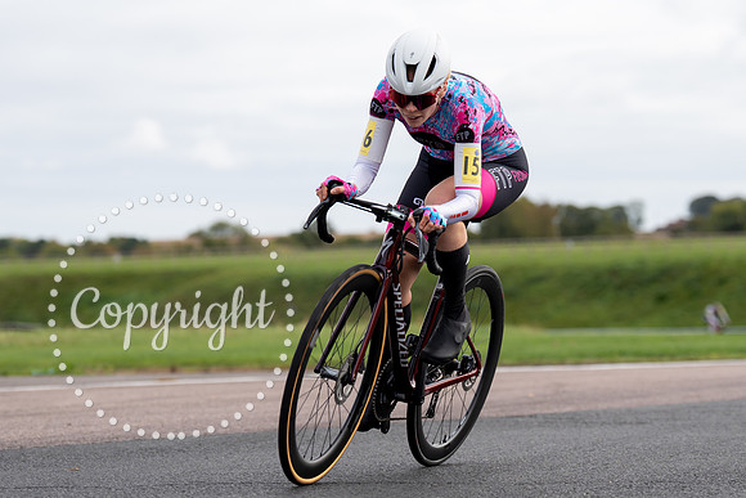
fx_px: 2746
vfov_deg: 10.4
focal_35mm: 132
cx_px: 397
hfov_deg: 15.5
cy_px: 243
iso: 125
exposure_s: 1/800
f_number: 3.5
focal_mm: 108
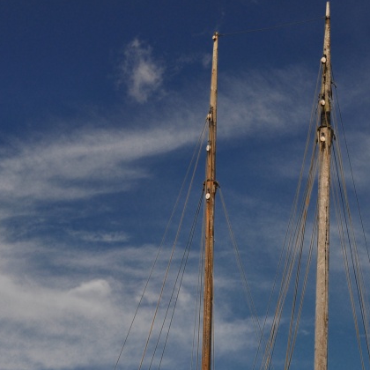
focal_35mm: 105
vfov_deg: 16.2
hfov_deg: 16.6
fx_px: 1270
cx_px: 222
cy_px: 384
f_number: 6.3
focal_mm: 34
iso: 250
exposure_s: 1/640
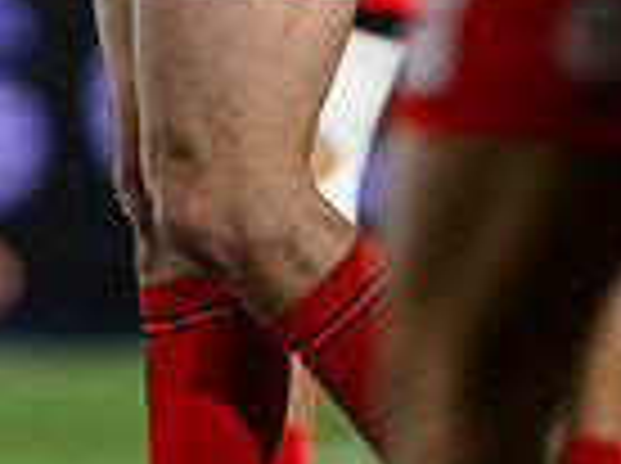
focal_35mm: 2040
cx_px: 165
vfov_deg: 0.7
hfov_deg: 1.0
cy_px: -515
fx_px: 36533
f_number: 3.2
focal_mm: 400
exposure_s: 1/2000
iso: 5000
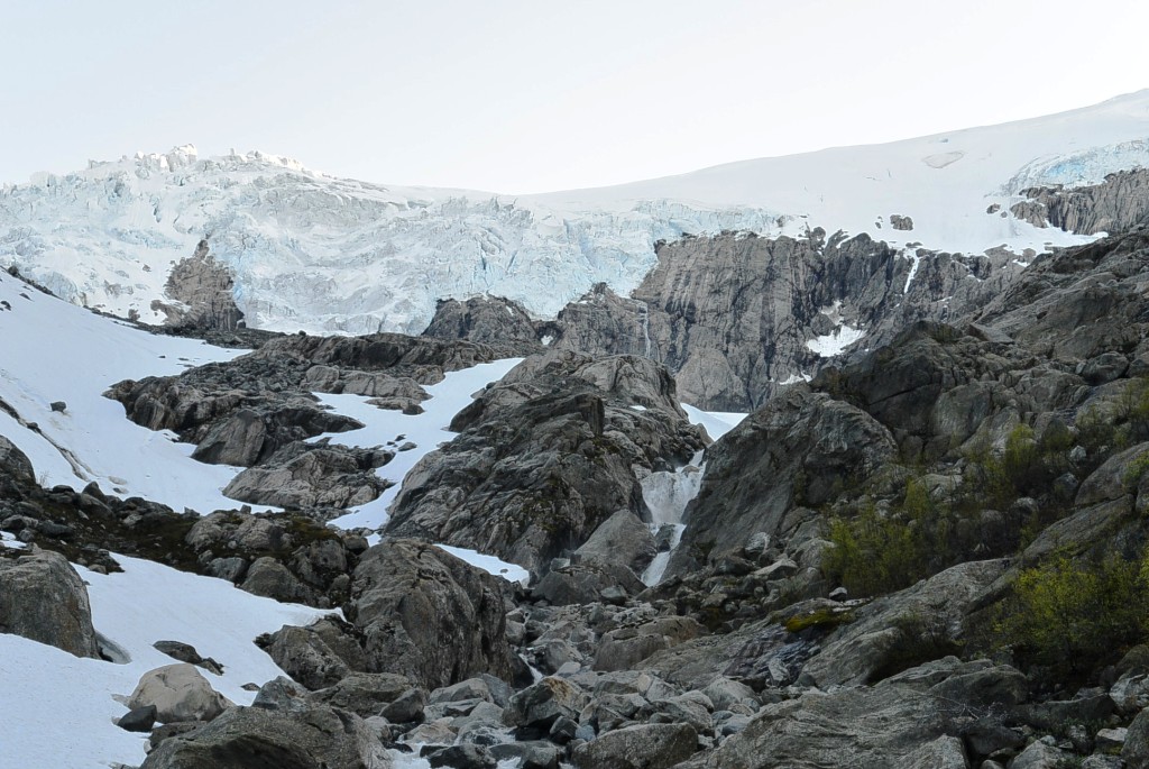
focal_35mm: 74
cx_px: 574
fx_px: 2364
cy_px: 384
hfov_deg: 27.3
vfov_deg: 18.5
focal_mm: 27.5
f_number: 5.6
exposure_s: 1/125
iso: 200
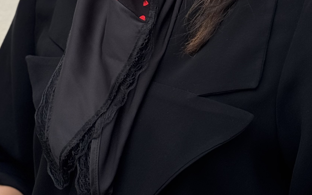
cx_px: 153
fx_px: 1037
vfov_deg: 10.5
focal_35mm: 122
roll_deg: -0.3
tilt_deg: -5.4
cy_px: -58
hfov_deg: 17.1
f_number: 1.78
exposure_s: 1/980
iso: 64
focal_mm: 6.76
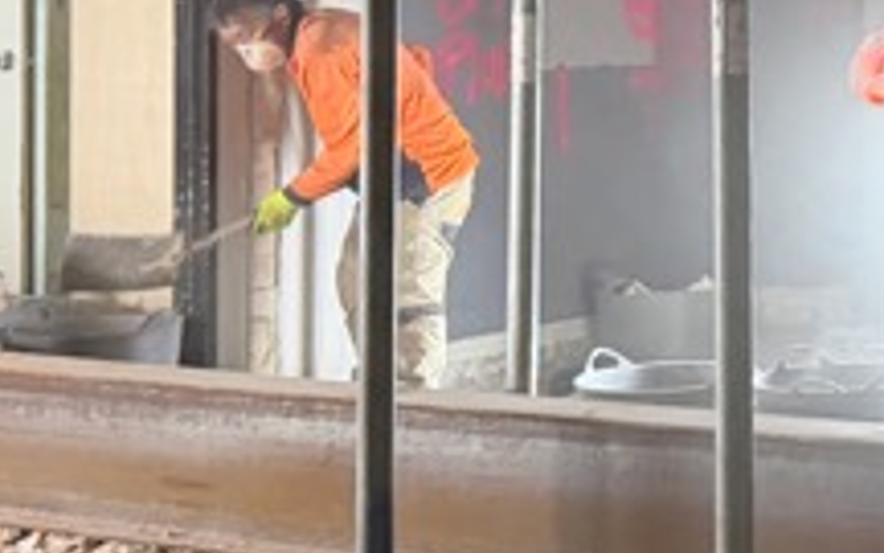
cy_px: -14
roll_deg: +0.0
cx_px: 1232
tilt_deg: +0.3
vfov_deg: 12.2
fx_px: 2554
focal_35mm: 106
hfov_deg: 18.0
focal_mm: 6.76
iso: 640
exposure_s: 1/50
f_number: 1.78
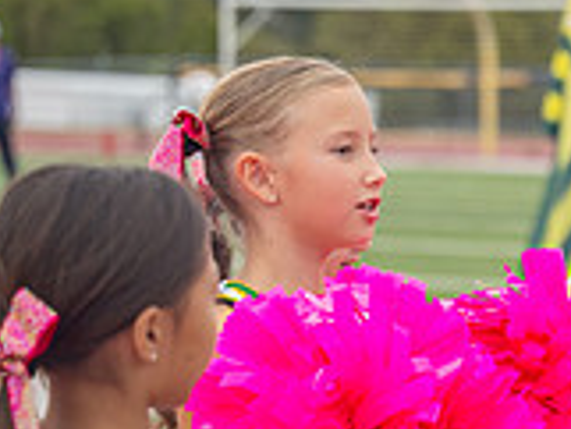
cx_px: 760
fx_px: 4275
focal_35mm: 259
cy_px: 358
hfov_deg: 7.5
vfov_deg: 5.7
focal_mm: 70
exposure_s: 1/1600
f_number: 2.8
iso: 320
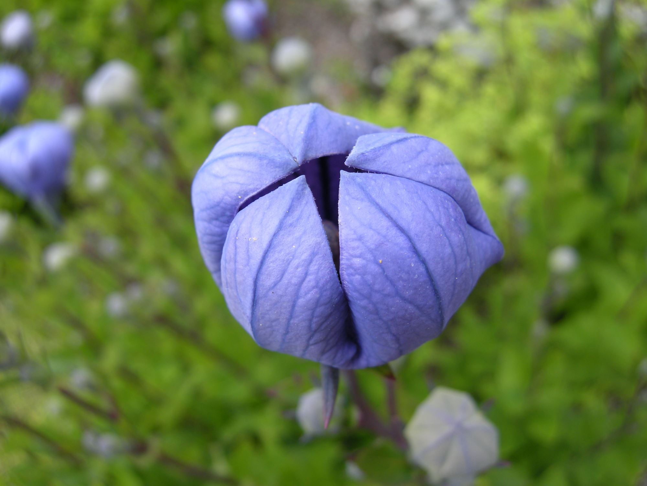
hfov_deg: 52.6
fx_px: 654
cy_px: 243
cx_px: 324
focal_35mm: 35
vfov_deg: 40.7
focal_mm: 7.5
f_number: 3.8
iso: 64
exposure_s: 1/97.8
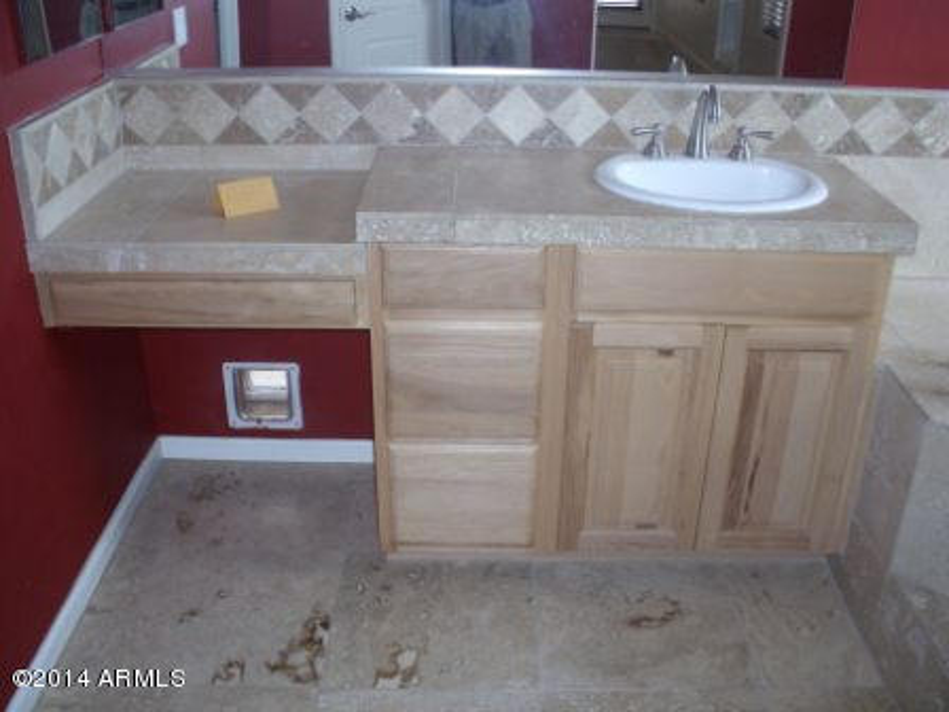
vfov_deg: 37.7
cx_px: 474
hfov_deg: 49.0
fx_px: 1042
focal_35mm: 38
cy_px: 356
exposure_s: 1/60
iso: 200
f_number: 2.9
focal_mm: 6.3
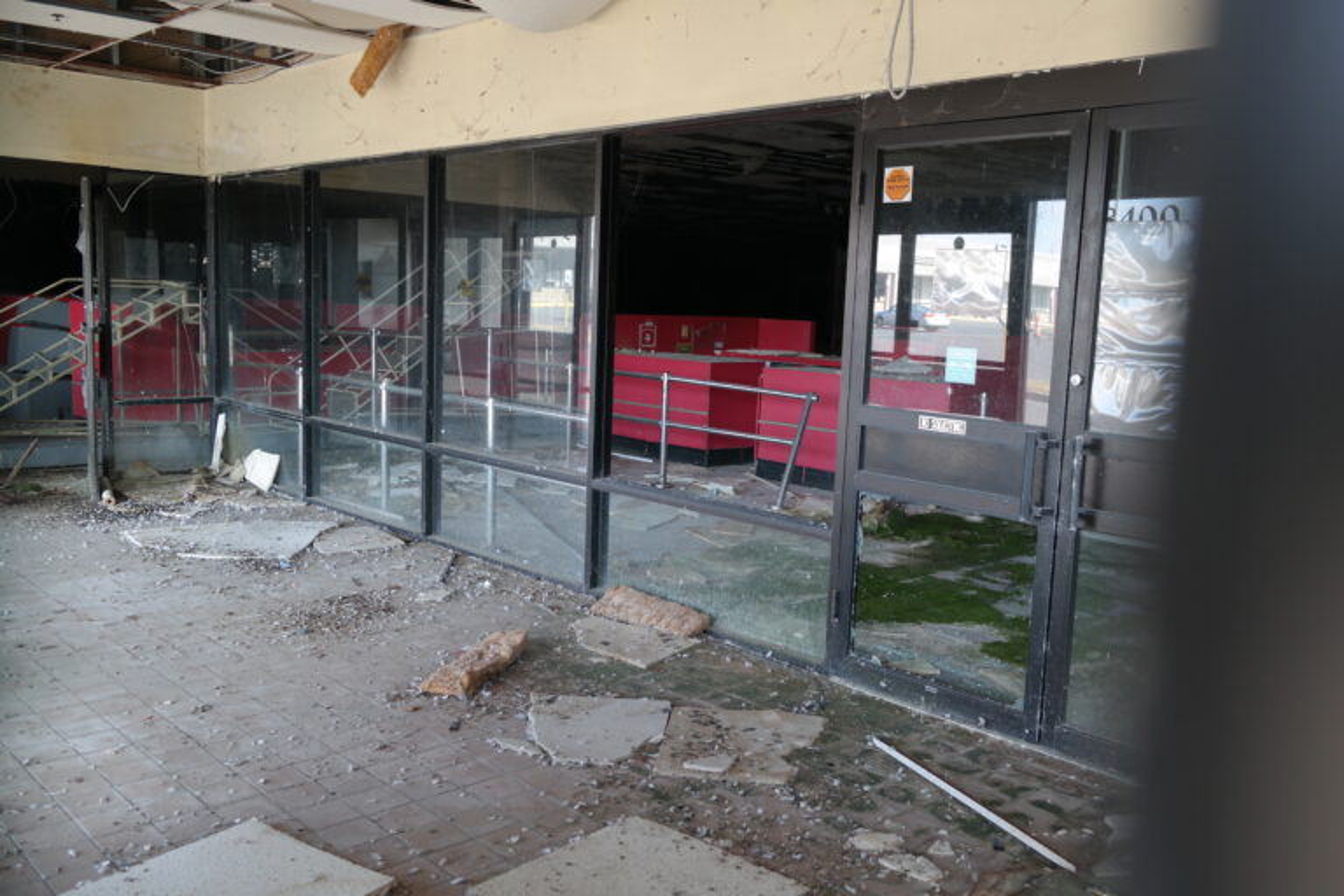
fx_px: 1120
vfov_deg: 43.6
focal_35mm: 30
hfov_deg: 61.9
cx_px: 672
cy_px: 448
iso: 200
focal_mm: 20
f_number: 3.5
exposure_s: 1/50
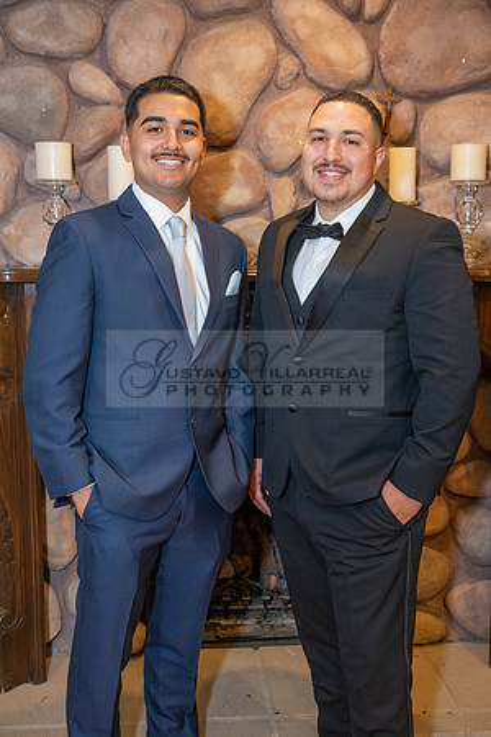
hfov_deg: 30.5
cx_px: 246
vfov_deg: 44.5
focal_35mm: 44
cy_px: 368
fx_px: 900
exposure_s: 1/160
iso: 640
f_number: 4
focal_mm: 44
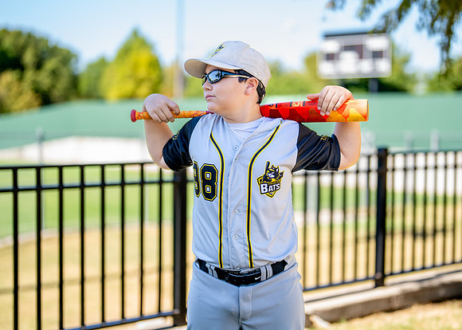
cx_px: 254
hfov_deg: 28.4
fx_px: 914
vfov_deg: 20.5
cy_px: 156
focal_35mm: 70
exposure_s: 1/1600
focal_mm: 50
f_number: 1.2
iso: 100
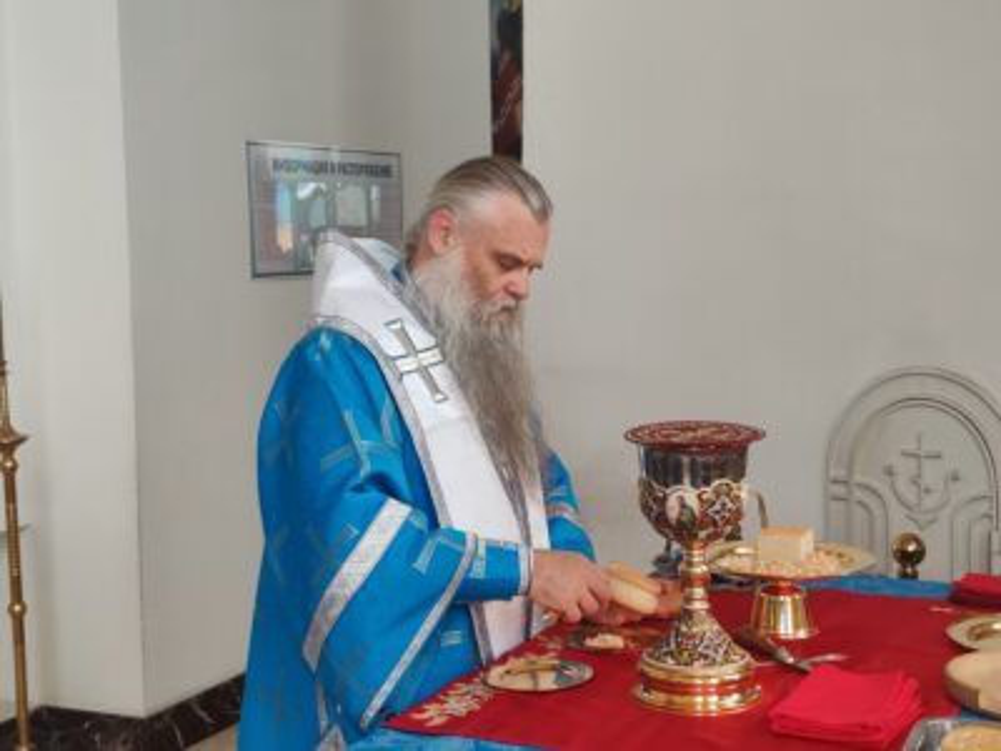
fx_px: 1590
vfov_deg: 26.6
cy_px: 376
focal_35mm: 55
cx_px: 500
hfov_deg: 34.9
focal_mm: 6.12
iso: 250
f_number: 1.9
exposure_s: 1/100
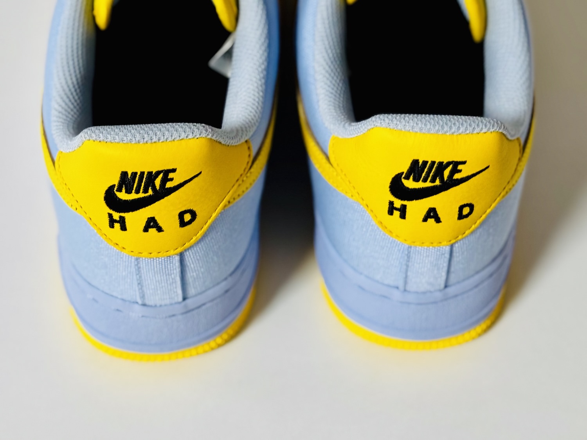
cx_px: 294
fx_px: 814
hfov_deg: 39.7
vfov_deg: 30.3
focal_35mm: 48
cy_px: 220
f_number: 1.78
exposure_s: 1/51
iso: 160
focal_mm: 6.76
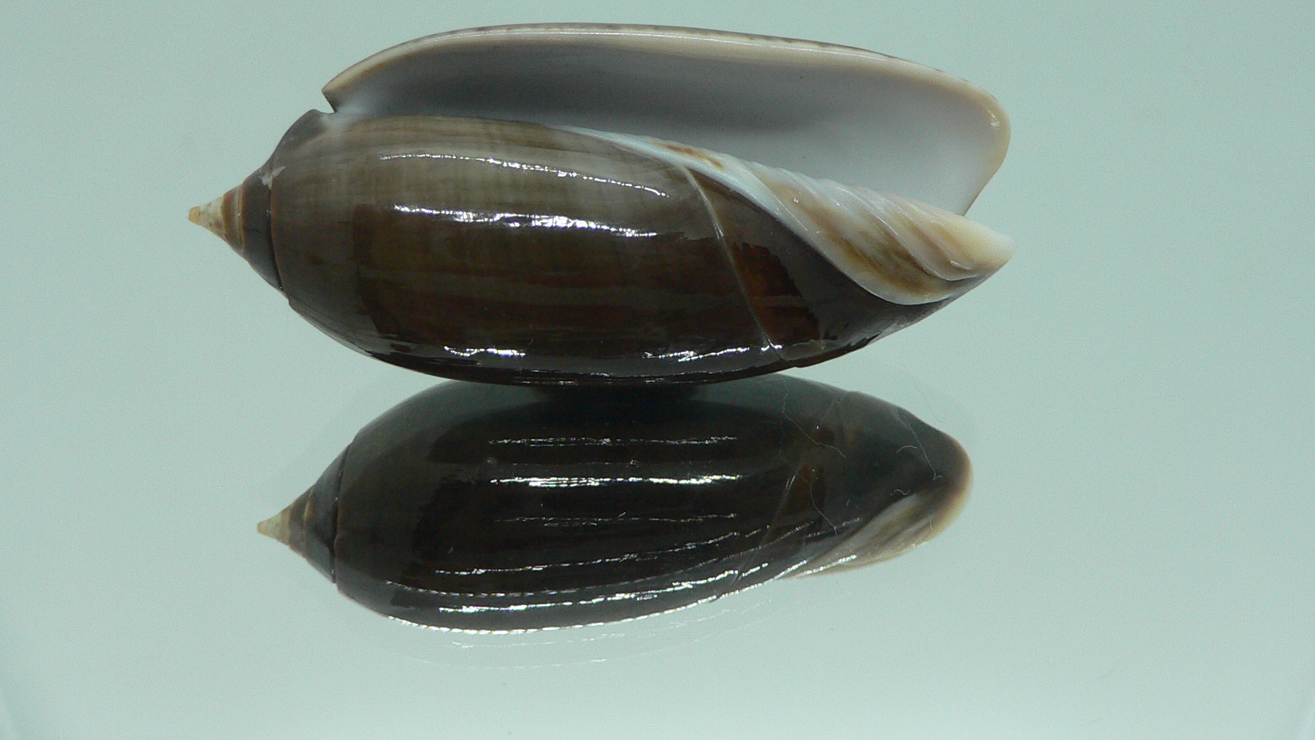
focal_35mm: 39
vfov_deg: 30.4
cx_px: 657
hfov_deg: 51.6
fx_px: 1360
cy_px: 304
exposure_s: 1/60
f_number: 2.8
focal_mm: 4.6
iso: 150
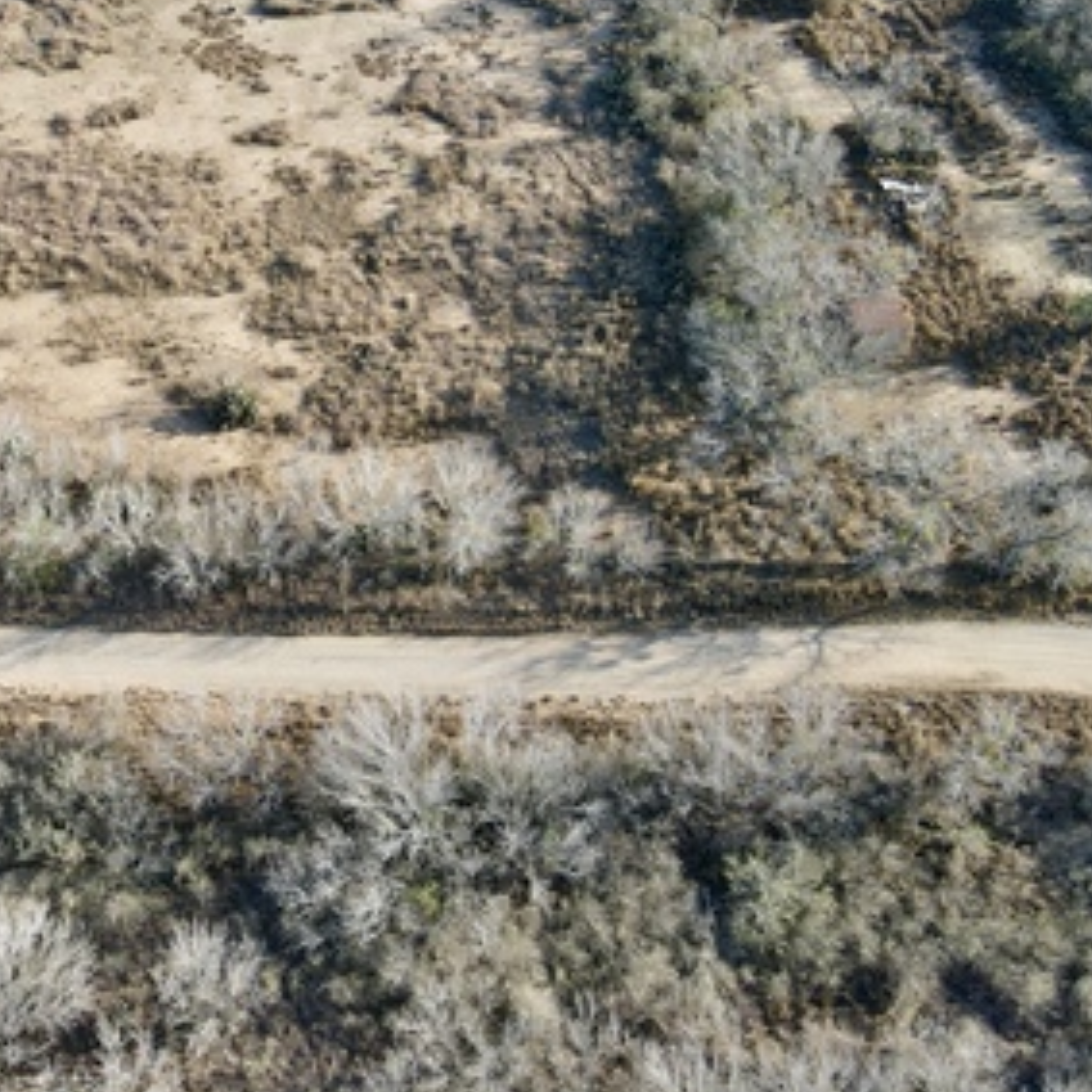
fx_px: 1713
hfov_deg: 33.5
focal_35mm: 48
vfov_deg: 34.5
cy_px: 262
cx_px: 112
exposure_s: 1/160
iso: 110
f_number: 2.8
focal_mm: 4.5
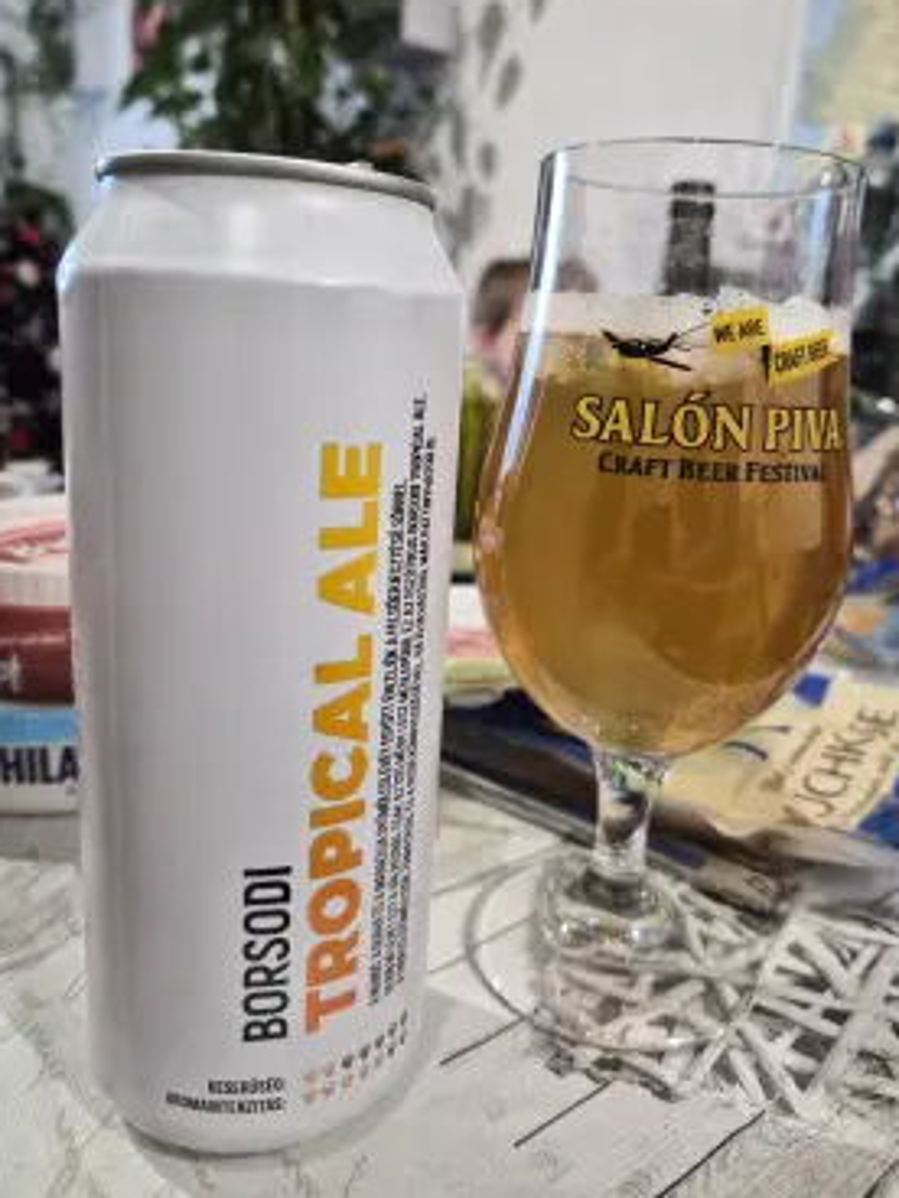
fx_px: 866
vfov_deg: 69.3
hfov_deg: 54.8
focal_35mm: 25
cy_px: 553
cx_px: 476
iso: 1250
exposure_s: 1/100
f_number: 1.8
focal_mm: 5.4
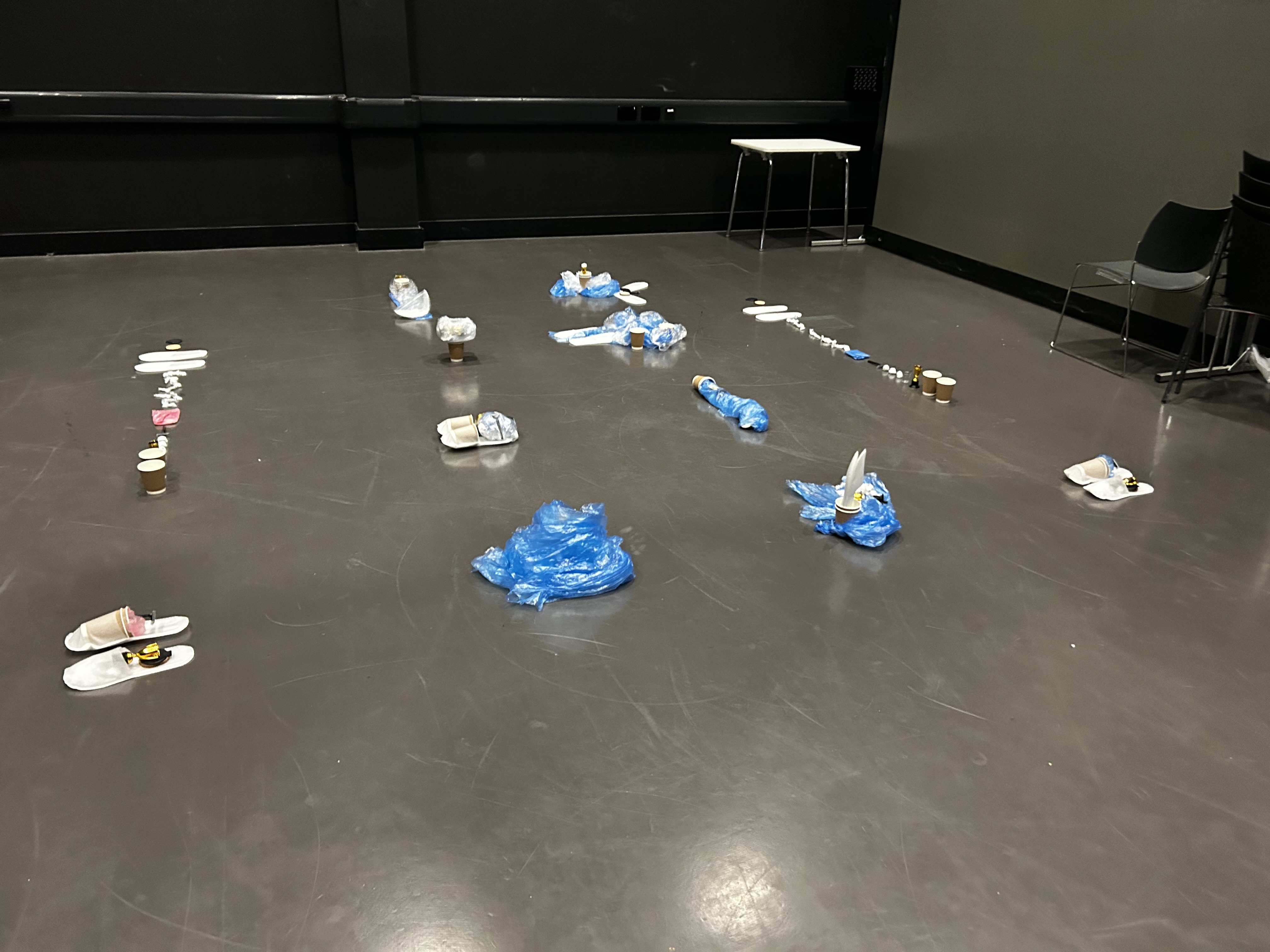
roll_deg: -1.5
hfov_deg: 67.3
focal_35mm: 26
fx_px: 954
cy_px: 476
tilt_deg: -24.5
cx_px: 635
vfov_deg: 53.1
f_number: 1.5
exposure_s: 1/40
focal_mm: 5.7
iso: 640
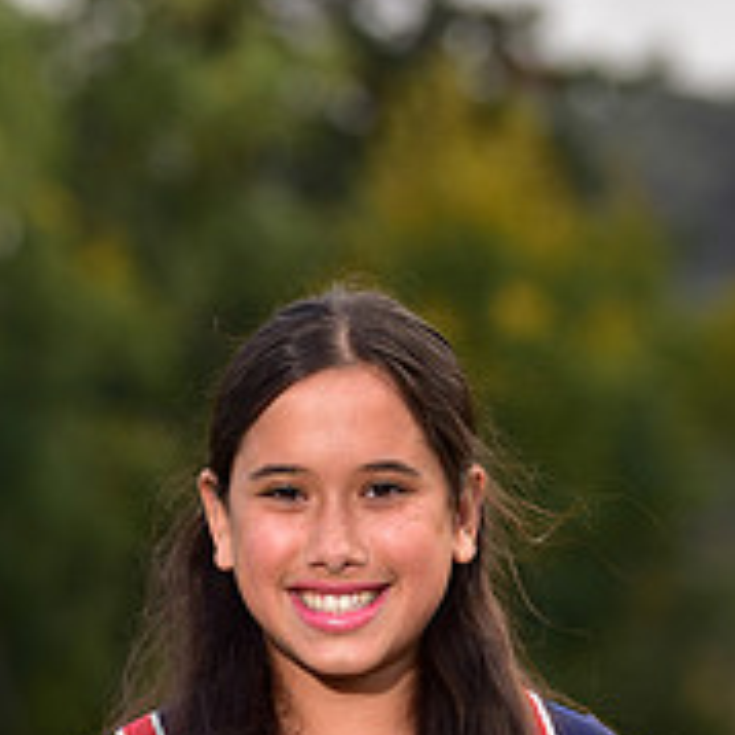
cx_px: 396
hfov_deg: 4.7
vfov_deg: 4.7
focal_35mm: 372
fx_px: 8936
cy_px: 965
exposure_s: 1/250
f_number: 4.5
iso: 160
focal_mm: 135
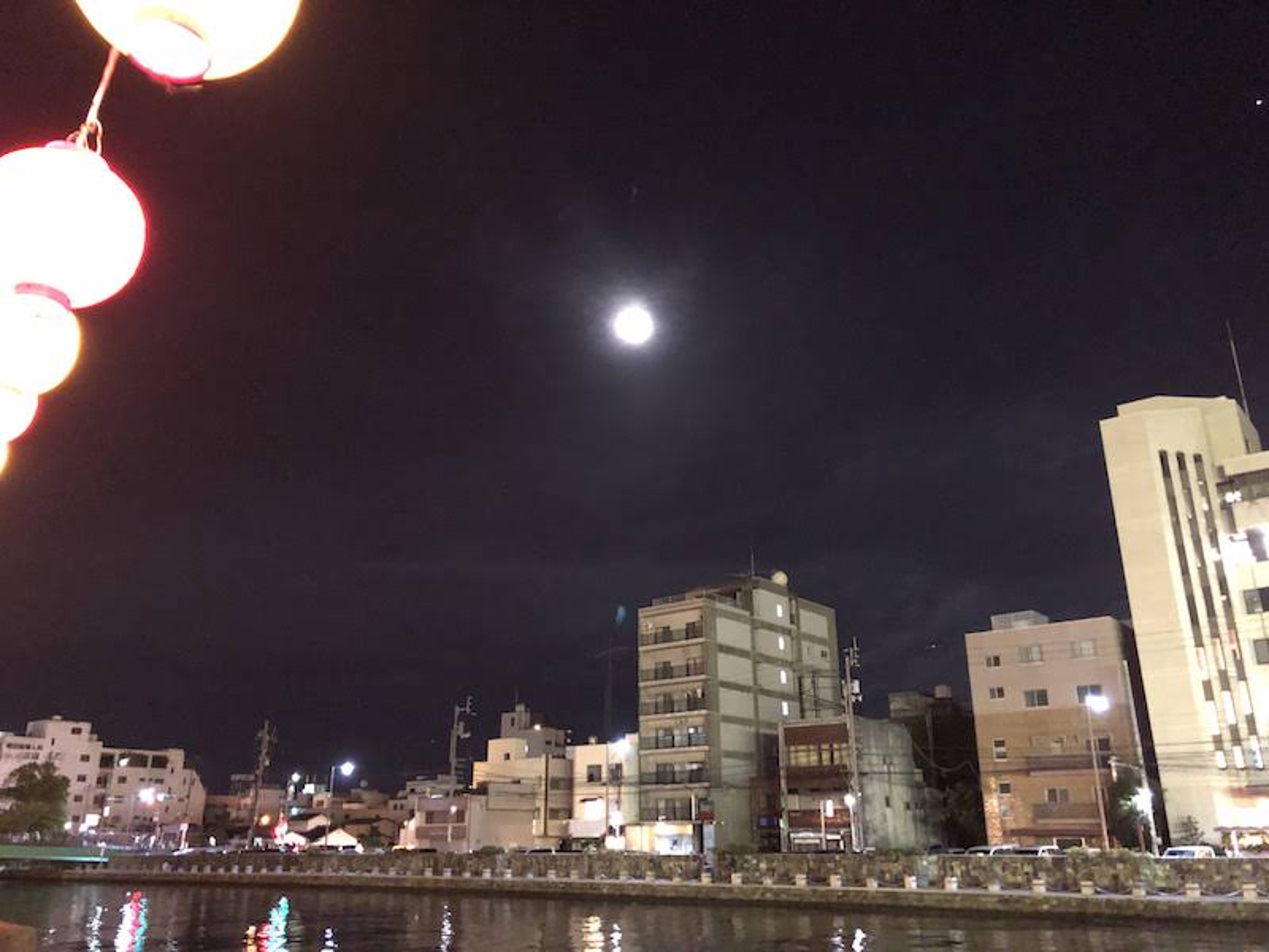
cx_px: 634
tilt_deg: +20.8
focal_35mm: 28
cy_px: 476
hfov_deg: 63.4
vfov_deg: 49.7
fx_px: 1026
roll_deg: +0.6
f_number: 1.8
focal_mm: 3.99
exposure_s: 1/4
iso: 800
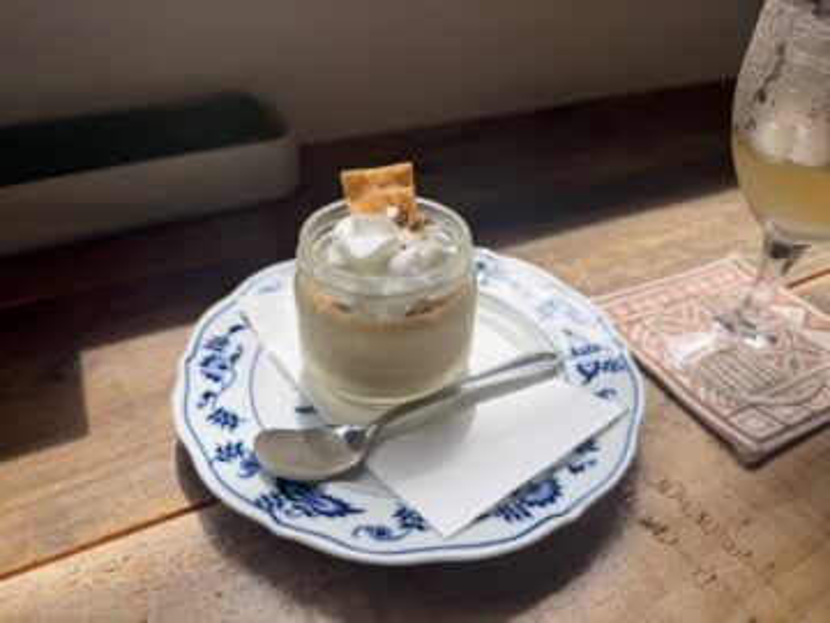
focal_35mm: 24
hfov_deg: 71.6
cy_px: 312
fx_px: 575
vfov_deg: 56.8
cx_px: 415
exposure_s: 1/1410
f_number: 1.78
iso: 80
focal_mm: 6.76
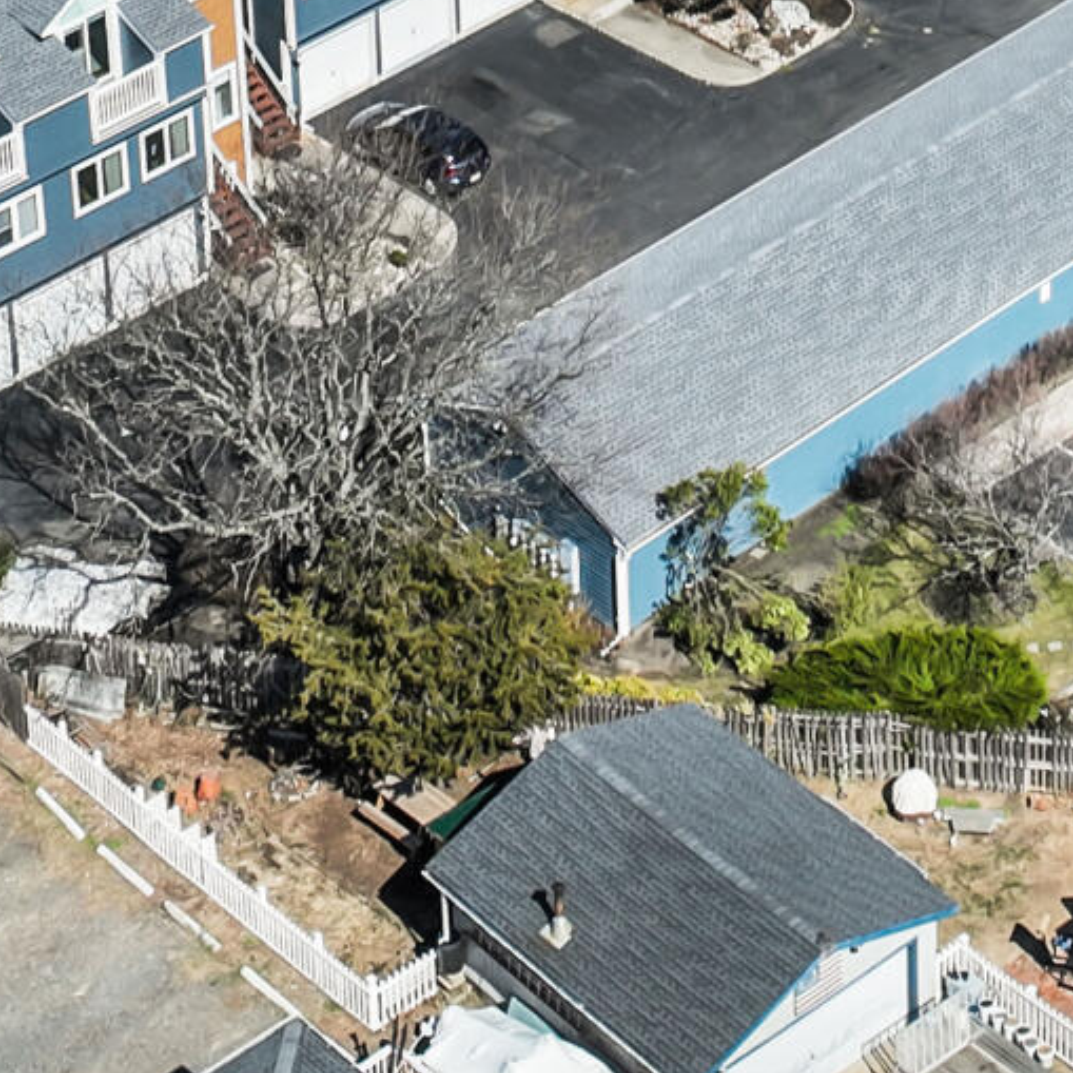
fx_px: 4384
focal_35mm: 125
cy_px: -819
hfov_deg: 13.9
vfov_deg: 12.8
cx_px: 906
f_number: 2.8
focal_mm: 12.29
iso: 110
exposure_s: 1/640
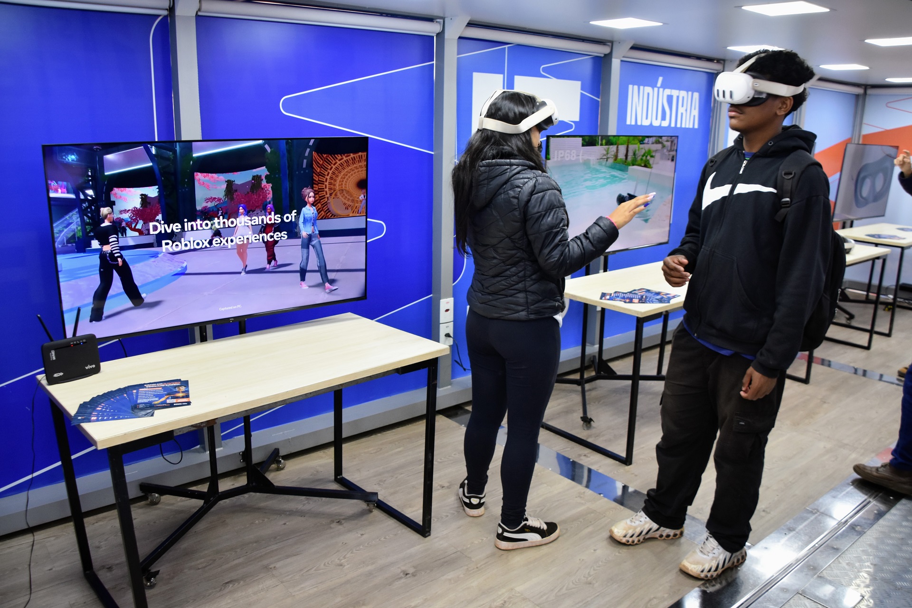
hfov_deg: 67.4
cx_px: 456
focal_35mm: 27
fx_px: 684
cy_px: 304
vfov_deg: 47.9
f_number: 5
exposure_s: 1/100
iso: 800
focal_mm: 18
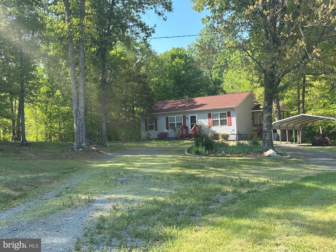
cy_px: 126
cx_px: 168
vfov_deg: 30.3
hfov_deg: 39.7
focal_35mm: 48
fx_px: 466
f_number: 1.78
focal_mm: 6.86
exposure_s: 1/980
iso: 64
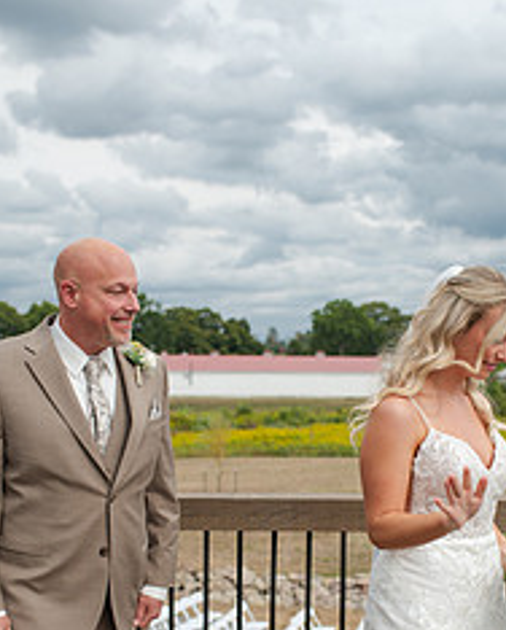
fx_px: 1176
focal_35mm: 63
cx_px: 311
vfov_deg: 29.4
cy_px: 495
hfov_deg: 24.2
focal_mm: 35
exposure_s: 1/1000
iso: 100
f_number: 3.5
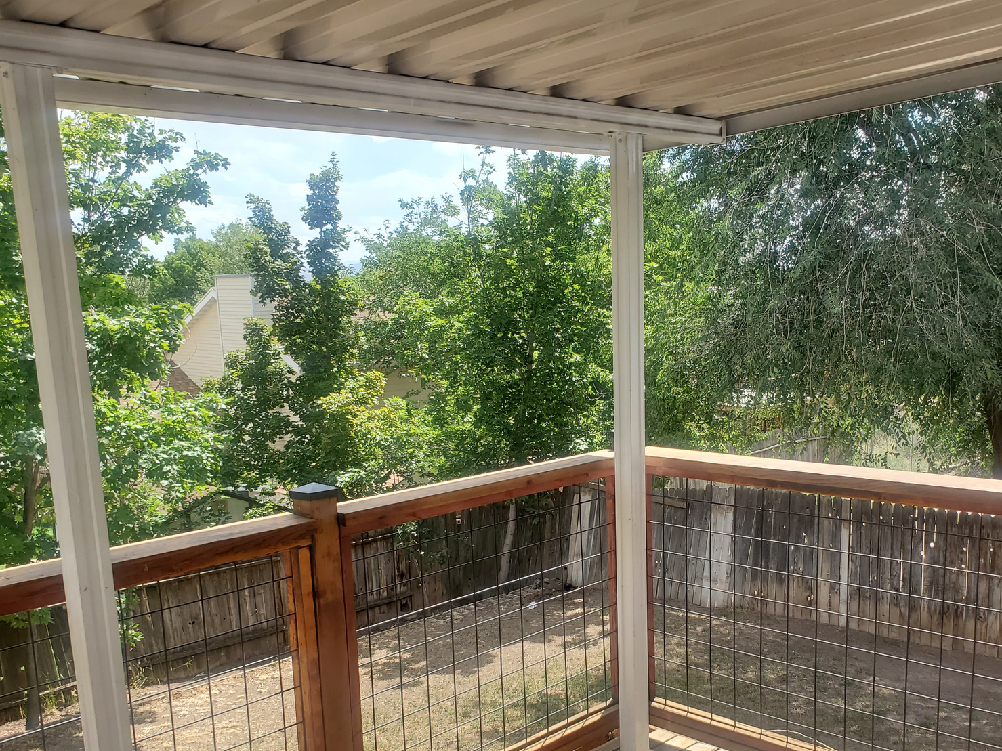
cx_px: 566
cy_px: 505
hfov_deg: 51.2
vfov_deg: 39.2
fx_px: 1042
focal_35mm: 36
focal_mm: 4.3
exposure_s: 1/677
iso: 50
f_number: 2.4
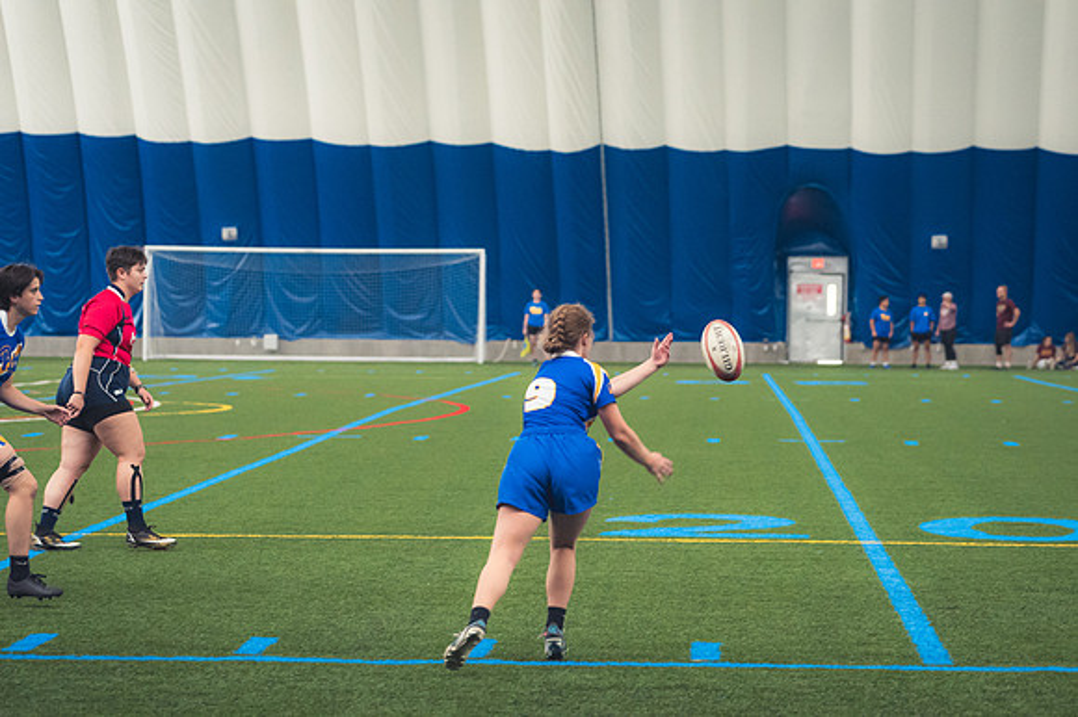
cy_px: 358
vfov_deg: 13.0
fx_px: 3142
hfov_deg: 19.5
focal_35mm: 105
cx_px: 539
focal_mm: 70
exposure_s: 1/320
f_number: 2.8
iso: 3200
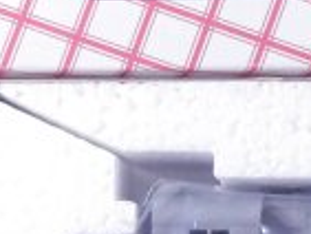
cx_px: 503
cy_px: 73
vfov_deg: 5.3
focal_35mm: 281
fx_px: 2527
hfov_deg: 6.9
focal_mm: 11.9
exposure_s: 1/160
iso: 800
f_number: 4.4
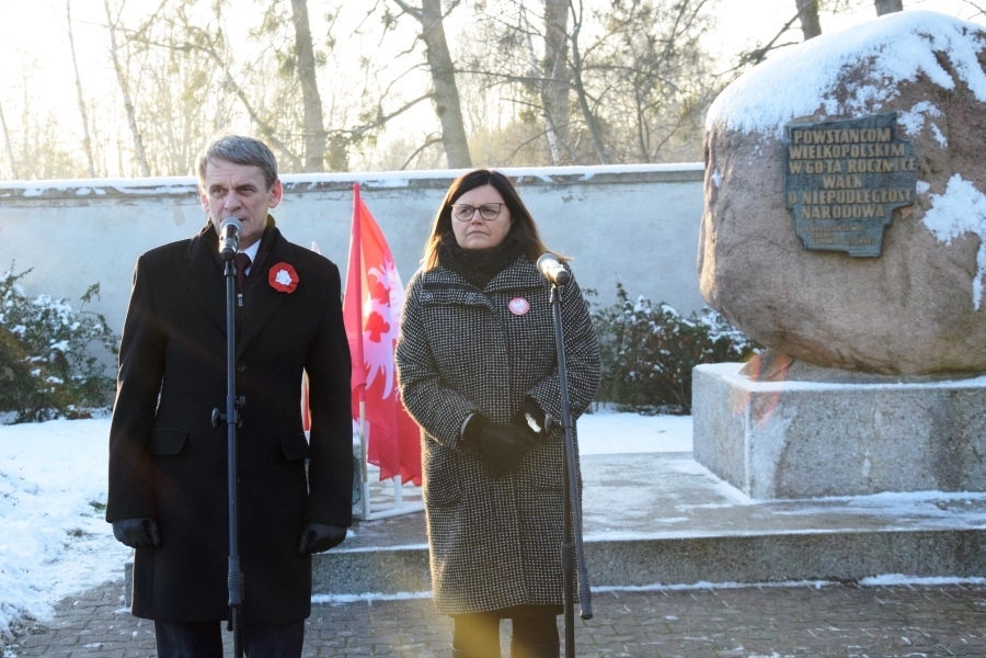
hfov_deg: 31.9
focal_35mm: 63
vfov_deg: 21.6
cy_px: 329
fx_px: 1725
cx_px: 493
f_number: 9
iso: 1250
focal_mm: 42
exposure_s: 1/320
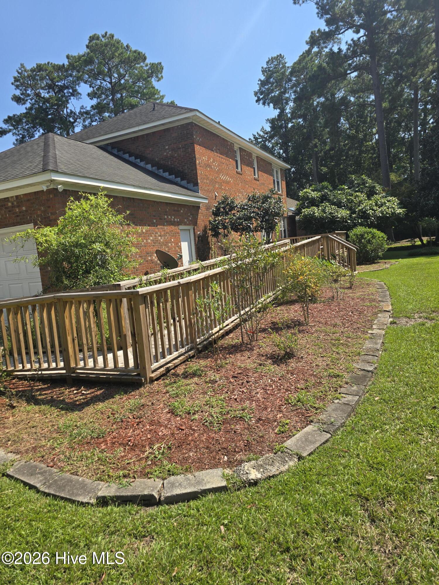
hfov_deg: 58.9
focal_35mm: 23
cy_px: 292
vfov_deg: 73.9
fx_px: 389
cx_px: 220
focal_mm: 6.3
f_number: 1.7
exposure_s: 1/569
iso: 12
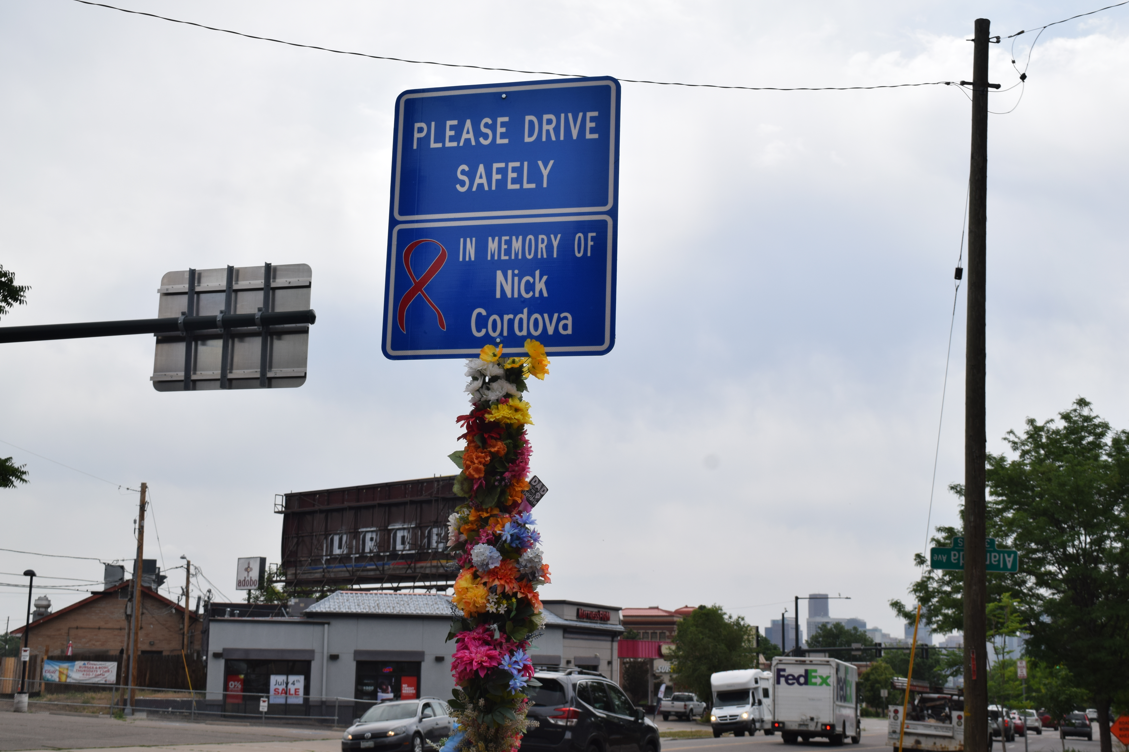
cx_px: 564
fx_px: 1458
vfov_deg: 28.9
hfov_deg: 42.3
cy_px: 376
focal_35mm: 46
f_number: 11
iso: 200
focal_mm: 31
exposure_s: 1/500
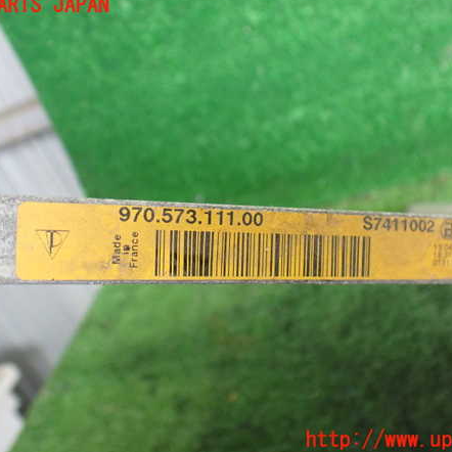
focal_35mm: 36
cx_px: 230
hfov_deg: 46.0
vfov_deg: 46.0
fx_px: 532
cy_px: 223
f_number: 2.3
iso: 800
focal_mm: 5.4
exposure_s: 1/100
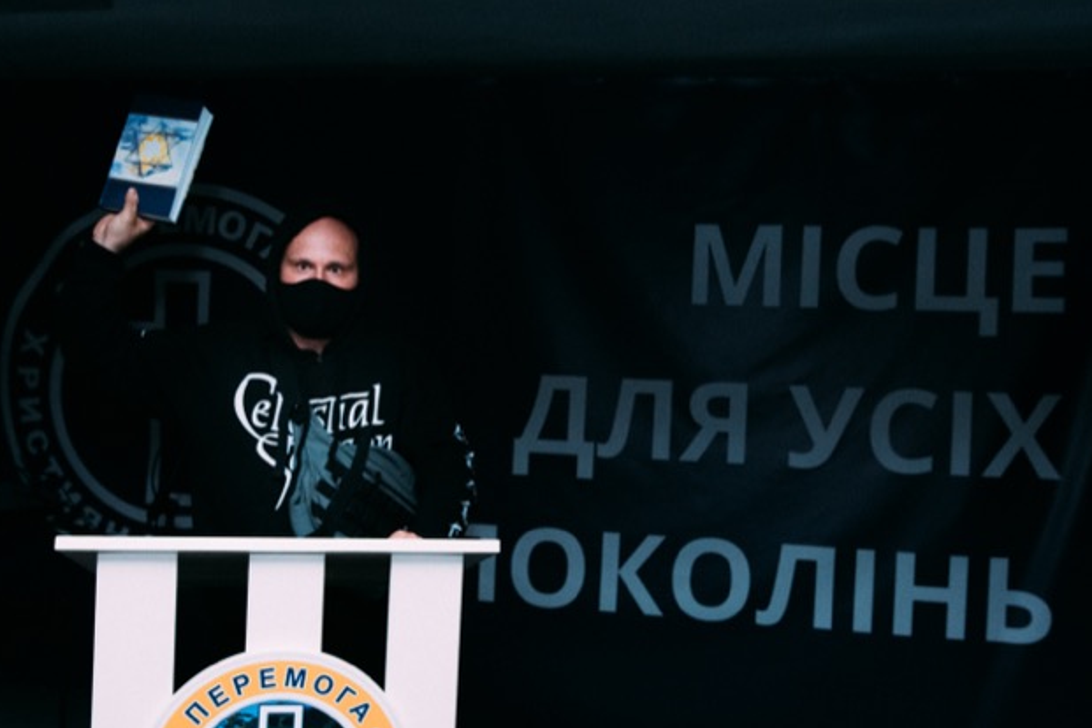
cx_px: 550
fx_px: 1031
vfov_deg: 38.9
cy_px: 371
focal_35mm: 34
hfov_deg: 55.8
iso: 1250
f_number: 4
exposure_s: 1/320
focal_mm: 22
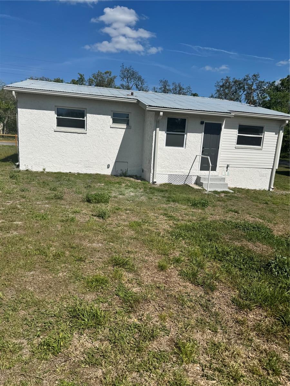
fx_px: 268
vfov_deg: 71.6
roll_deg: -1.1
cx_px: 145
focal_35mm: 24
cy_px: 193
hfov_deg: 56.8
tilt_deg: -9.3
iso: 80
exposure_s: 1/9009
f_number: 1.78
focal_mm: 6.76
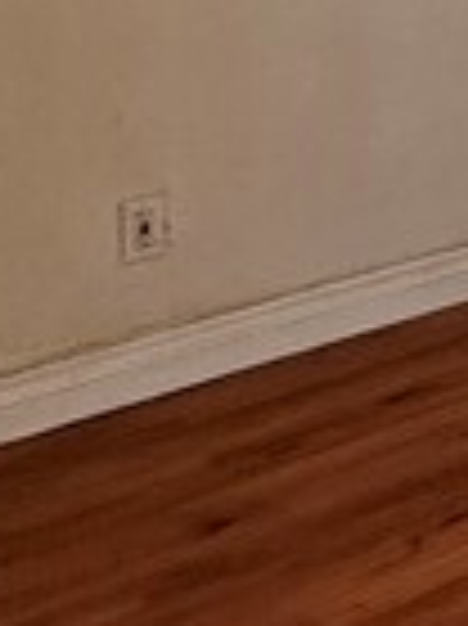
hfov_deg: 10.8
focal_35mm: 103
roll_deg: -0.5
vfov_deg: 17.6
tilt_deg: -4.0
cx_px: 1305
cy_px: -243
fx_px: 1860
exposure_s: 1/120
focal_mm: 2.22
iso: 250
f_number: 2.2
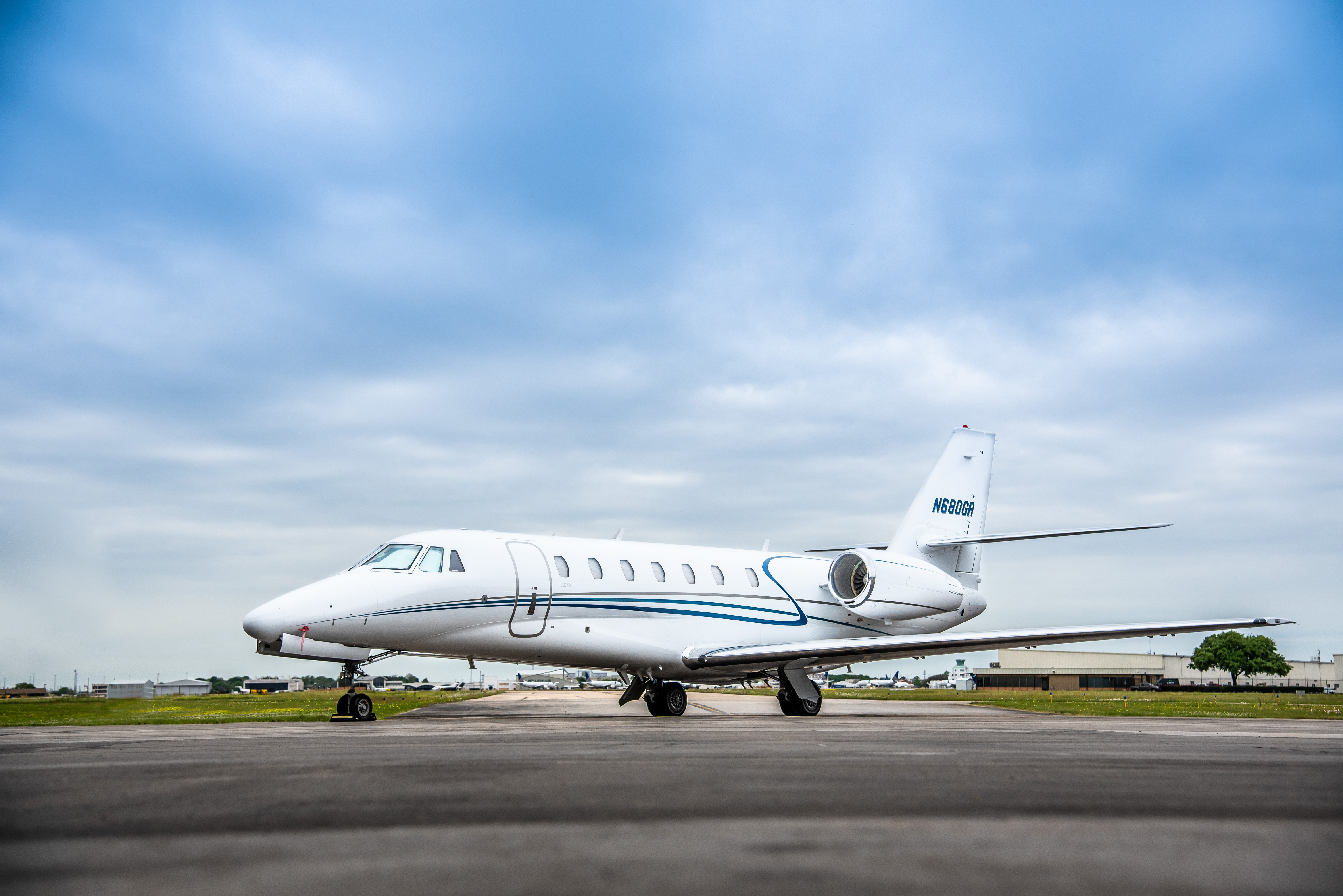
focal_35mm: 52
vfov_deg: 26.0
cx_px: 672
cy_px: 448
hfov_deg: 38.2
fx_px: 1941
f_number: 4.5
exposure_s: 1/2500
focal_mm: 52
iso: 400
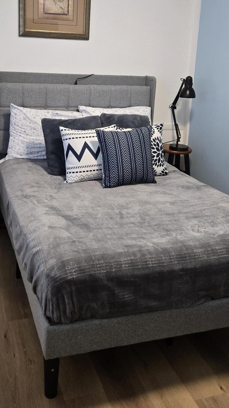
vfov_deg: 53.2
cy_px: 143
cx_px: 86
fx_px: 399
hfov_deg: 31.9
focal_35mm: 37
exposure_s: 1/120
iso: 400
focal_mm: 5.4
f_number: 1.8
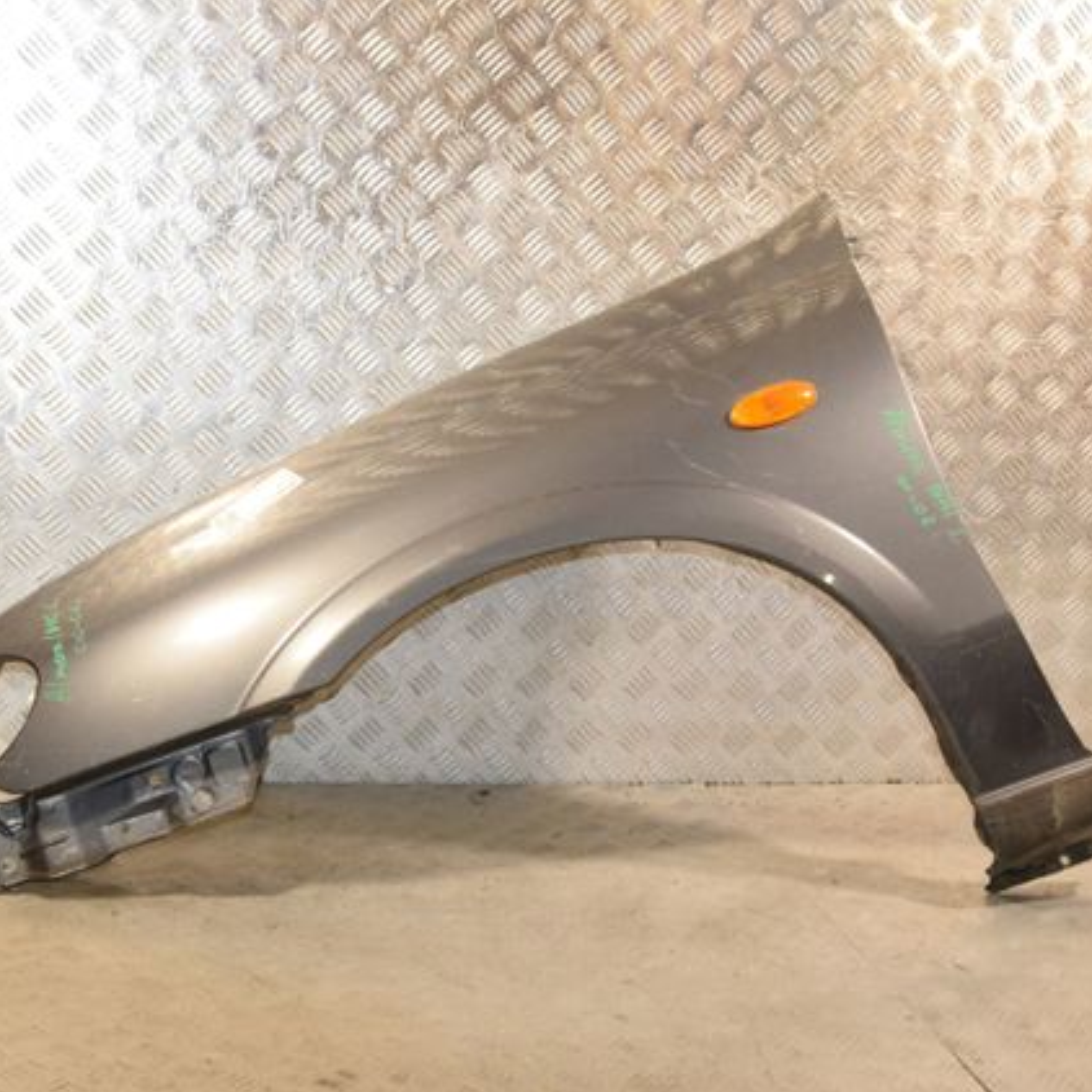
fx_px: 2070
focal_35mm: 58
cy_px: 549
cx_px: 525
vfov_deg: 29.6
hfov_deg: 29.5
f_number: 6.3
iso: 1600
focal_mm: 30
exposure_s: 1/200
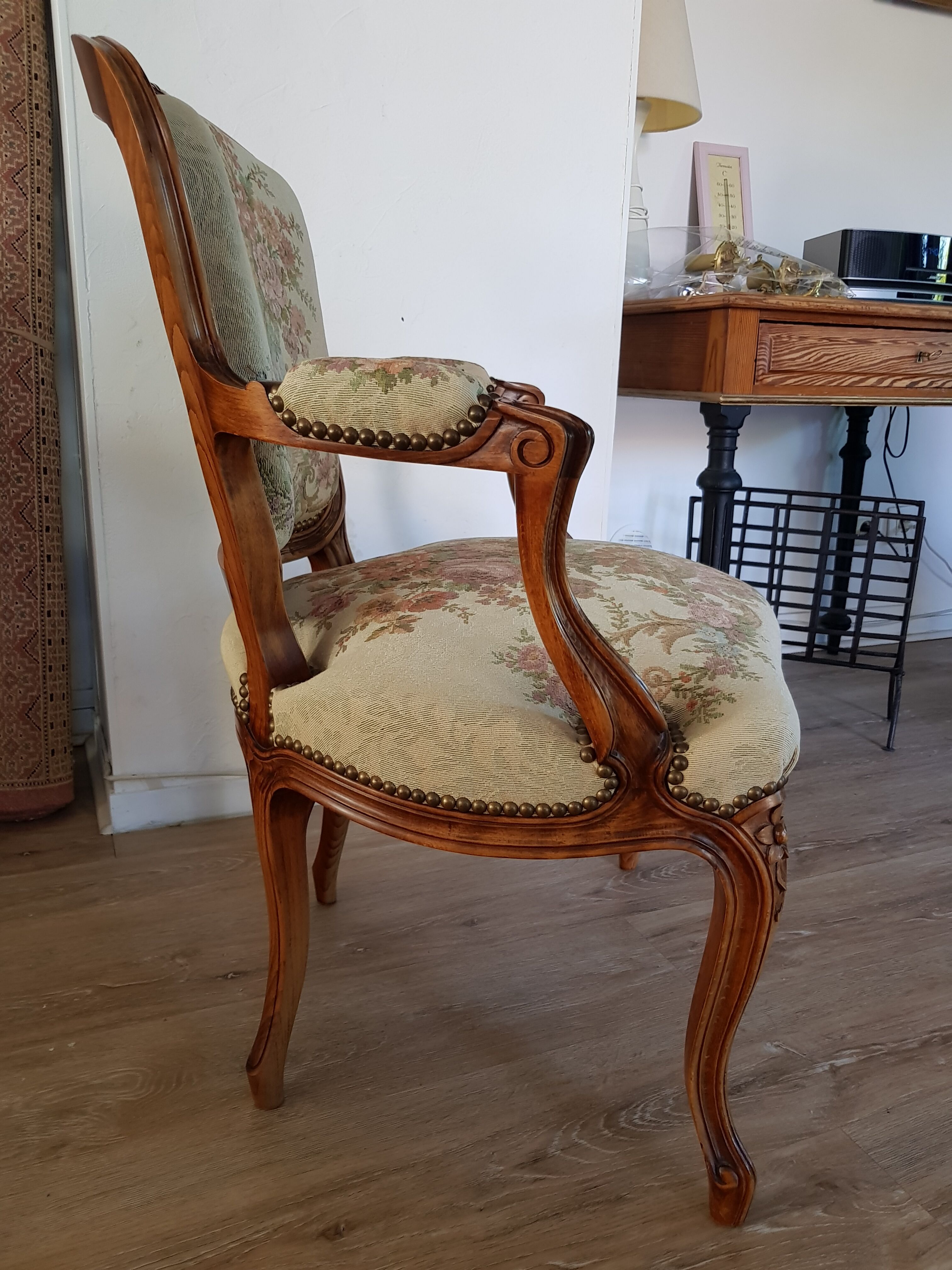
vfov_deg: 67.3
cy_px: 635
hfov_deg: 53.1
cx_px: 476
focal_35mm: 26
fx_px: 953
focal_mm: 4.2
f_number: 1.7
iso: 160
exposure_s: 1/38
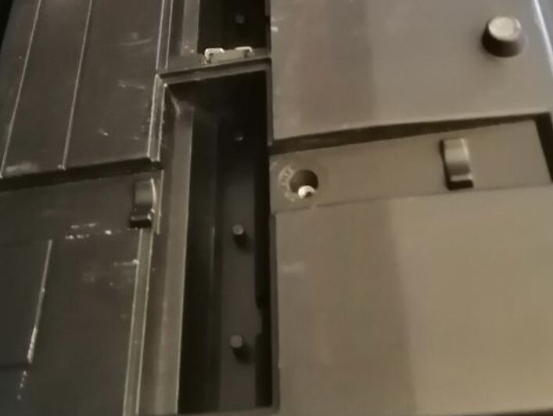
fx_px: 783
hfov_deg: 38.9
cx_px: 272
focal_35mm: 49
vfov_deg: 27.5
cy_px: -28
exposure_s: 1/20
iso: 1000
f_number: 1.8
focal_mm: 3.62
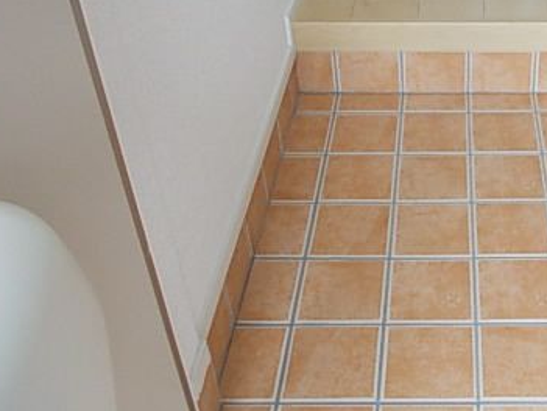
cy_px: 93
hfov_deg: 36.0
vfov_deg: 28.1
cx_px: 453
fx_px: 807
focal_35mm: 51
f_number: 2.7
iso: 200
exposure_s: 1/60
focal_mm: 4
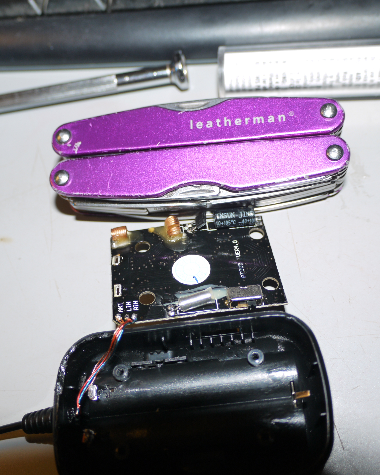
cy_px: 237
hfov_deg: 35.7
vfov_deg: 43.8
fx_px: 590
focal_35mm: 42
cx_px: 190
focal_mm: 16
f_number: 3.7
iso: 160
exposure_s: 1/60
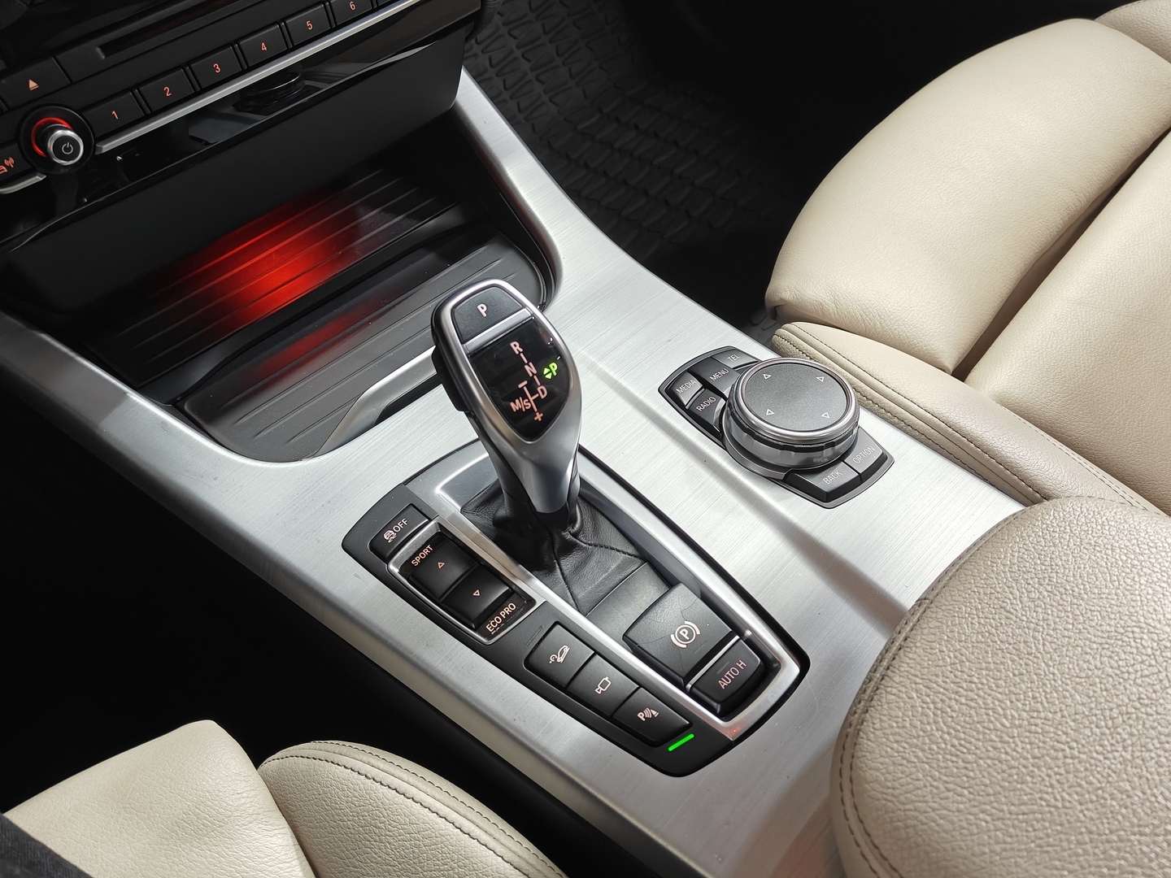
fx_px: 981
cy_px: 439
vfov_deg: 48.2
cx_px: 586
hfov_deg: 61.7
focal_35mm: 29
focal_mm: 5.59
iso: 160
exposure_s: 1/50
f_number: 1.8
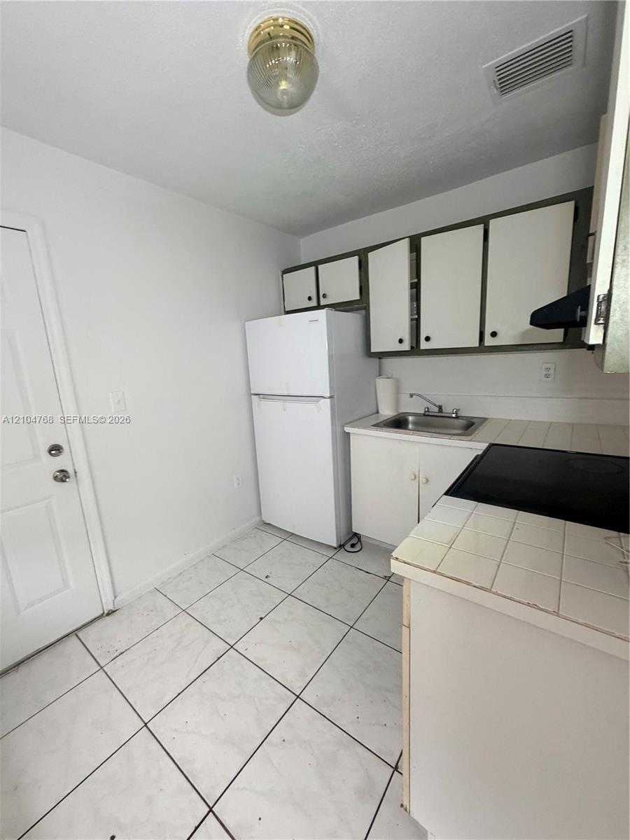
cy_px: 420
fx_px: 340
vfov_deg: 102.1
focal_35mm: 14
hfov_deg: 85.7
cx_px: 315
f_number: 2.2
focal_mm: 2.22
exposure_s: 1/51
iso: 250
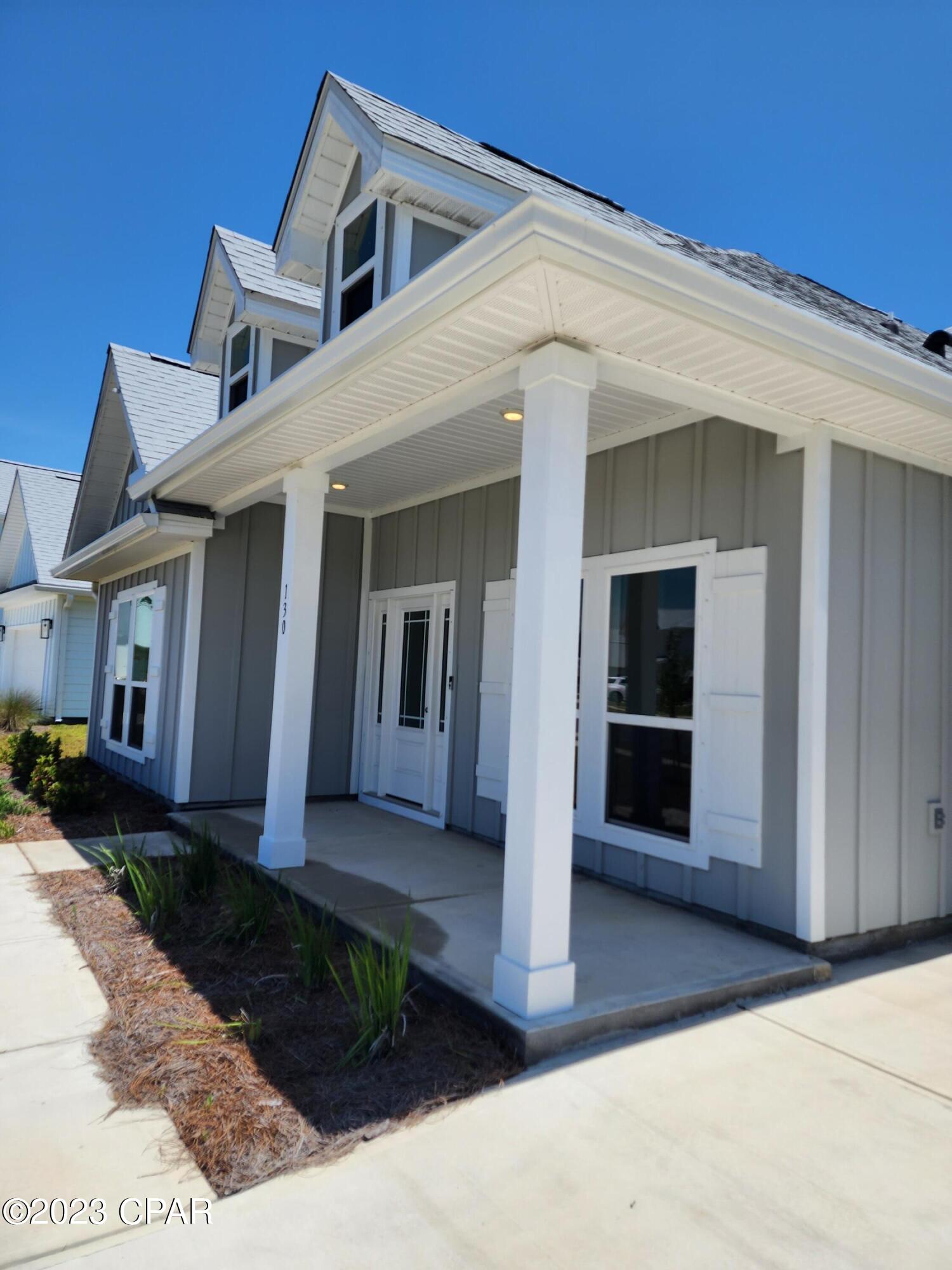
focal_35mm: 23
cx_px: 476
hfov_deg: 58.9
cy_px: 635
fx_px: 843
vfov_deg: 73.9
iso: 12
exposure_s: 1/1584
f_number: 1.8
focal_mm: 6.4
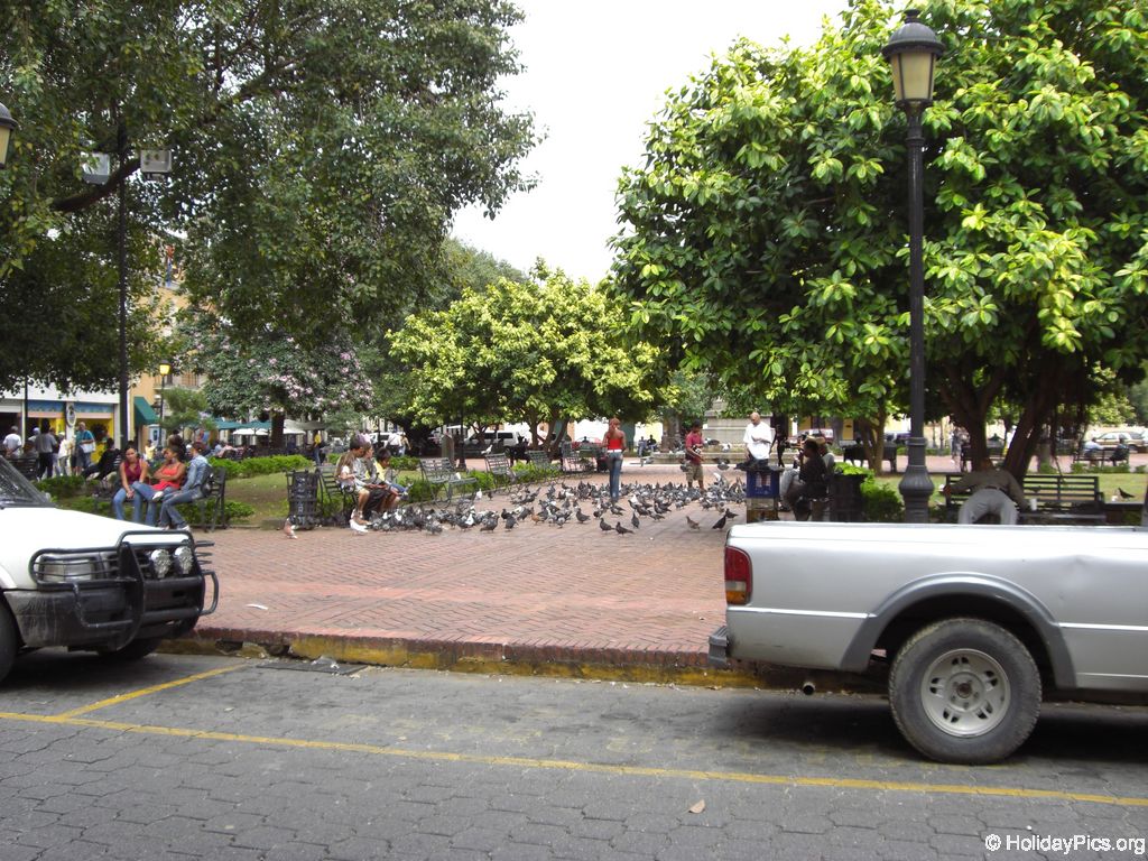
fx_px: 1260
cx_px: 574
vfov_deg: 37.7
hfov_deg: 49.0
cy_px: 430
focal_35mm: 38
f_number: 2.7
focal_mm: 6.2
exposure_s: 1/400
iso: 64
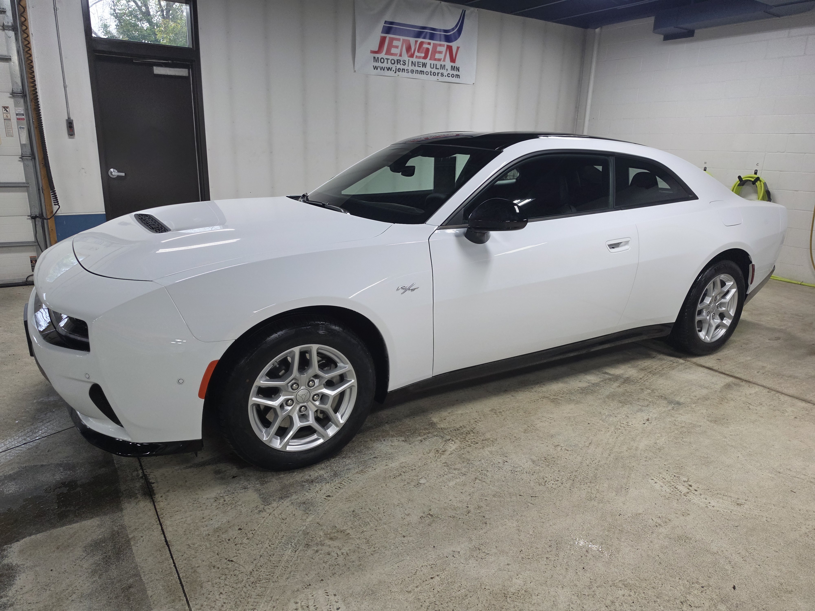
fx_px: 542
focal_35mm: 23
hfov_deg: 73.9
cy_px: 306
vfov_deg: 58.9
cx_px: 408
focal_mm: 6.5
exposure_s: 1/120
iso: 200
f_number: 1.4
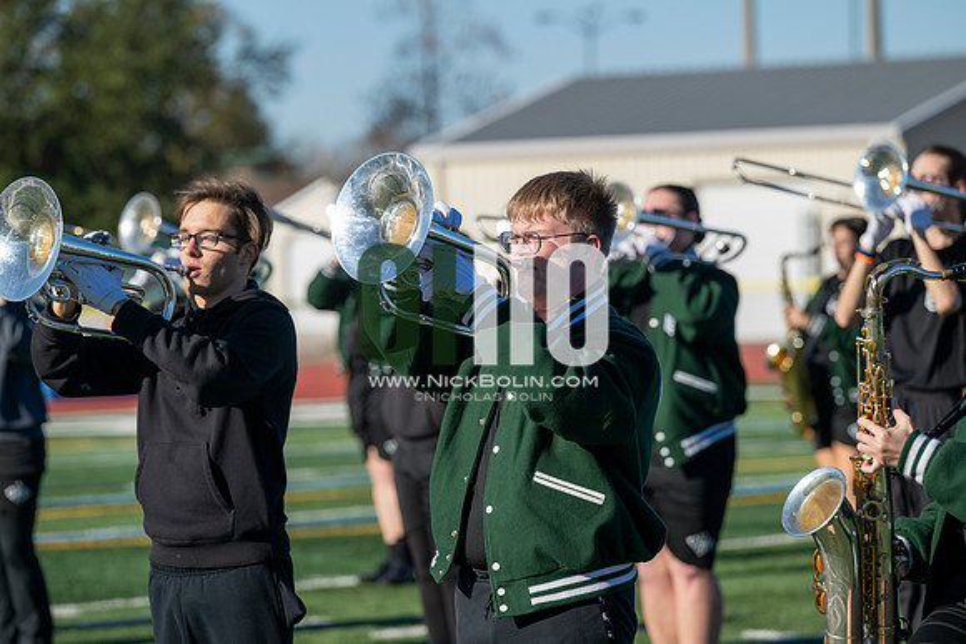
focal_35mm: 200
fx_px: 5368
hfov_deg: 10.3
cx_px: 483
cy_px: 322
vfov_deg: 6.9
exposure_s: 1/2000
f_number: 5
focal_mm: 200
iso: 250
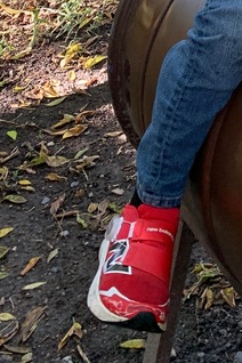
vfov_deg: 20.1
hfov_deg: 14.0
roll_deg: -2.0
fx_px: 877
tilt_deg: -14.6
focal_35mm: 87
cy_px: -182
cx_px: 430
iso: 64
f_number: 1.8
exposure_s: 1/121
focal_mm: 4.25
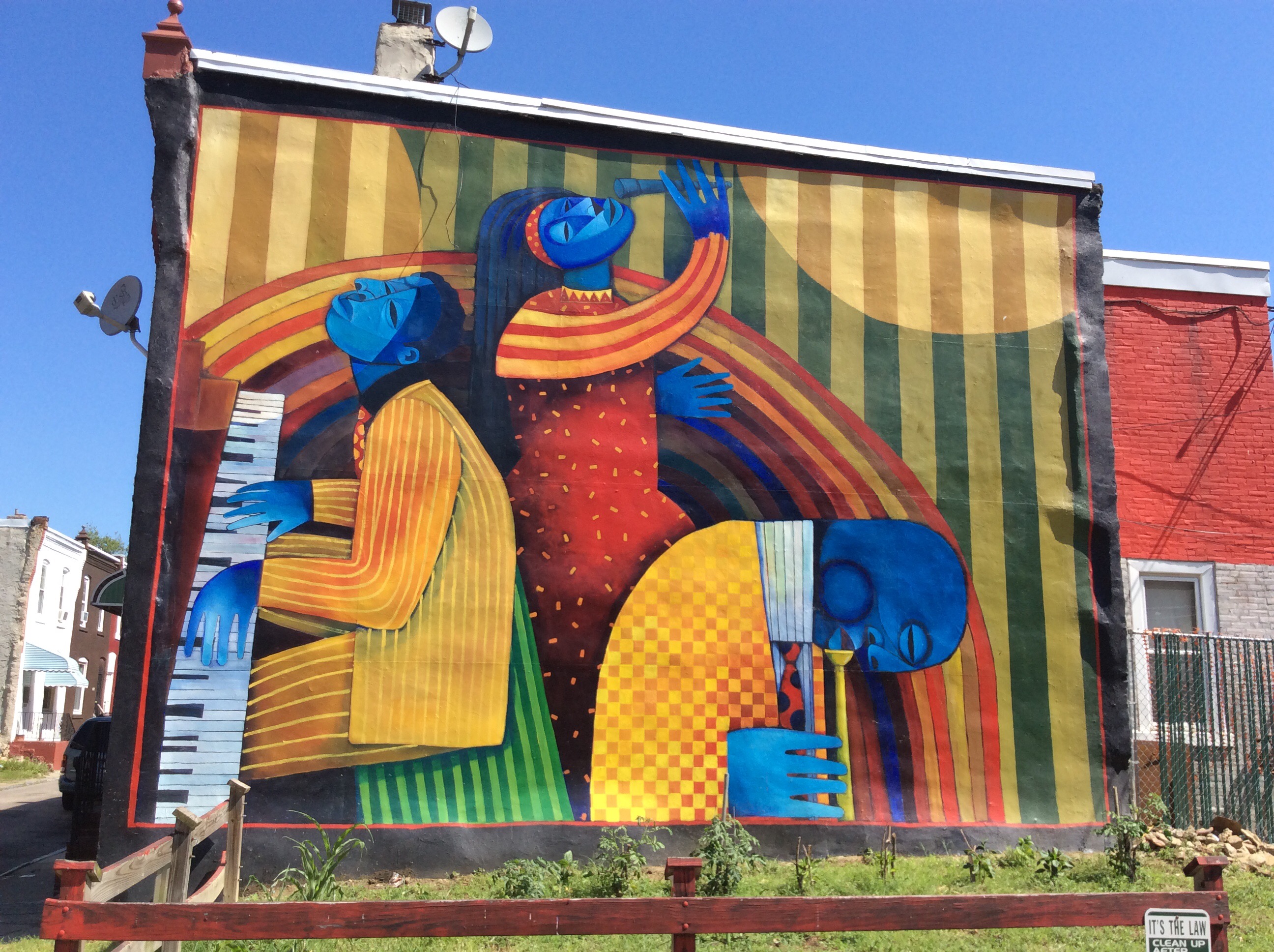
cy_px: 476
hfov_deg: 56.9
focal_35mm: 32
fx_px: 1176
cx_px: 637
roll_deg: +0.3
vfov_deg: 44.1
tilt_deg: +11.0
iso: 32
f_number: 2.4
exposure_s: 1/986
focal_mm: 3.3
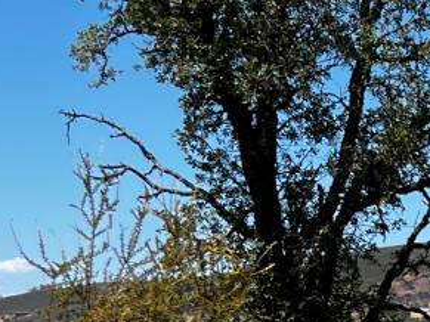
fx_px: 1664
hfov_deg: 12.7
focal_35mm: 134
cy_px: 428
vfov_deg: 10.8
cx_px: 885
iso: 50
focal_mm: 5.1
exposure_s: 1/2571
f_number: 1.6
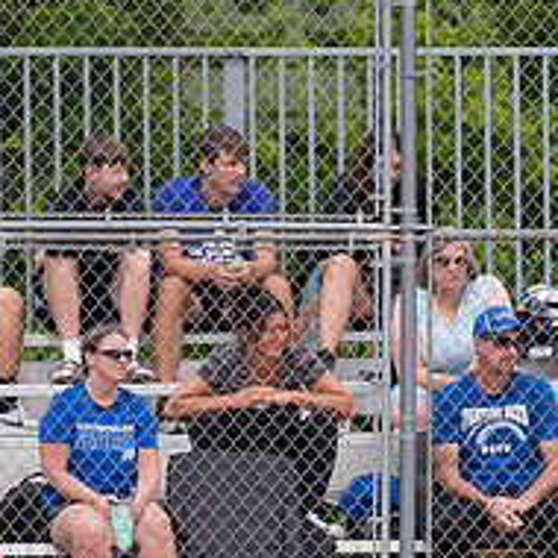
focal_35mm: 776
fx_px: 14152
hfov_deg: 2.3
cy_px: 435
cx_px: 687
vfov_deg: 2.3
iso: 320
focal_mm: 200
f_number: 5.6
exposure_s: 1/1600
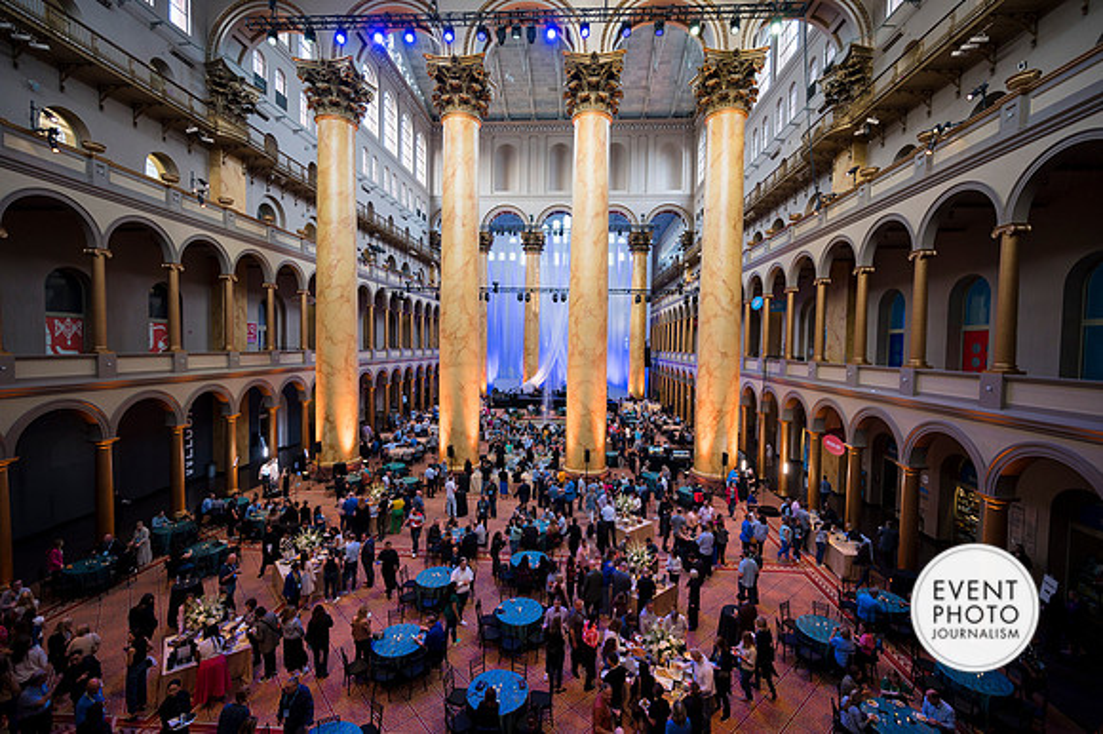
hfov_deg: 100.8
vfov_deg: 77.6
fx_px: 457
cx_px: 551
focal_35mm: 15
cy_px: 359
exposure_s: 1/100
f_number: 4
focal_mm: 14
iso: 800
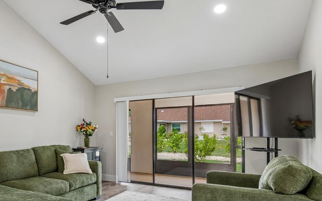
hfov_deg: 70.0
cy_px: 138
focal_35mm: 25
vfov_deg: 48.2
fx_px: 219
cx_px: 102
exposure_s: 1/6
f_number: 7.1
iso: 100
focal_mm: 10
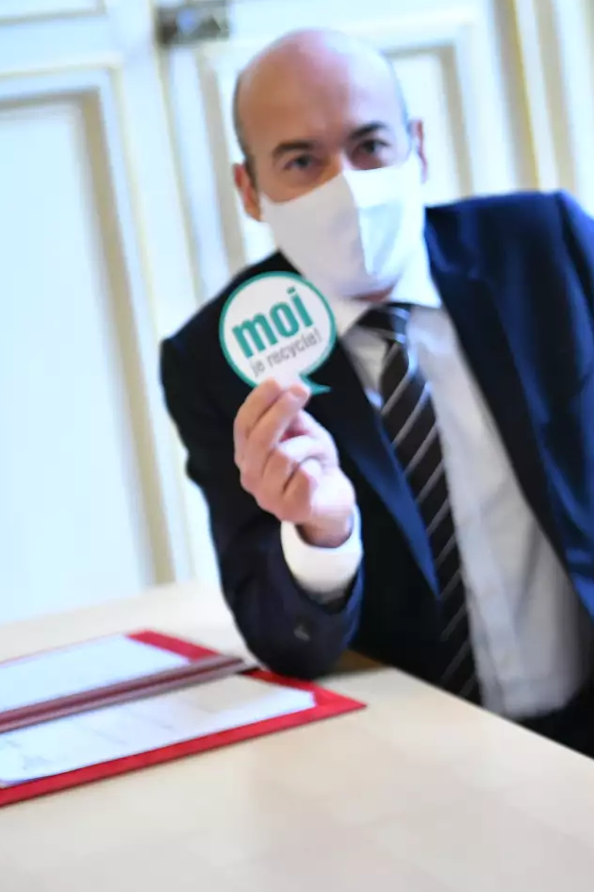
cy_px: 447
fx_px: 2970
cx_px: 733
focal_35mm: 120
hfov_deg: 11.2
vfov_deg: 17.1
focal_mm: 70
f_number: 2.8
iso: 4000
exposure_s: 1/320
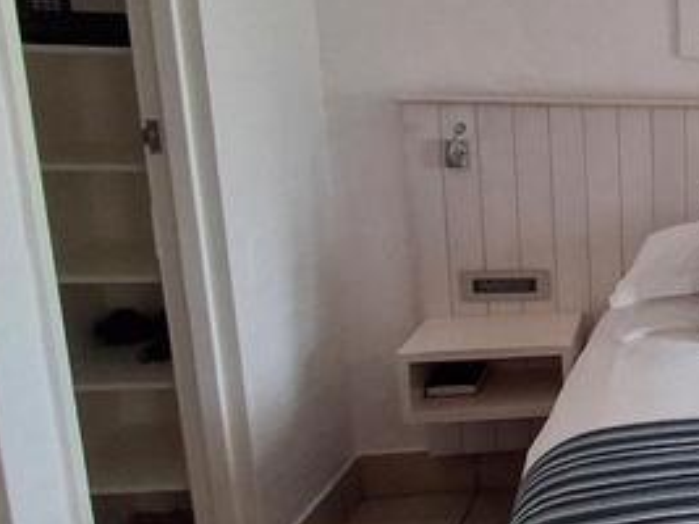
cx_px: 927
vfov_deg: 30.2
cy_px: 228
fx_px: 969
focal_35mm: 48
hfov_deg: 30.5
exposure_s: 1/50
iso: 200
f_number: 2.2
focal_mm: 1.64
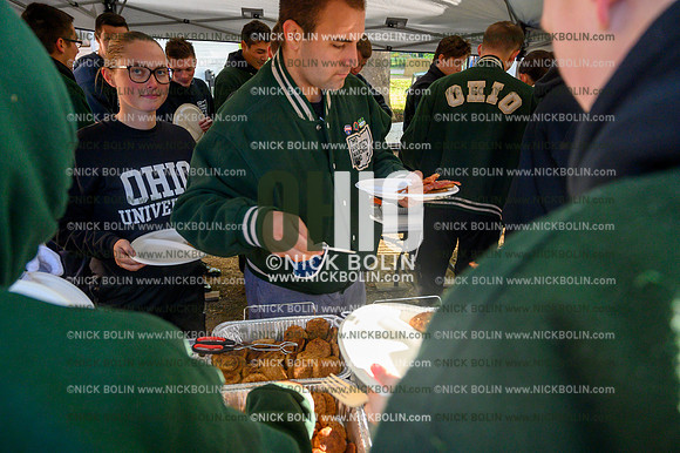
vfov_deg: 53.1
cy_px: 226
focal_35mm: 24
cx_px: 340
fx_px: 453
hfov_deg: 73.8
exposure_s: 1/400
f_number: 5
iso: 2500
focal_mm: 24
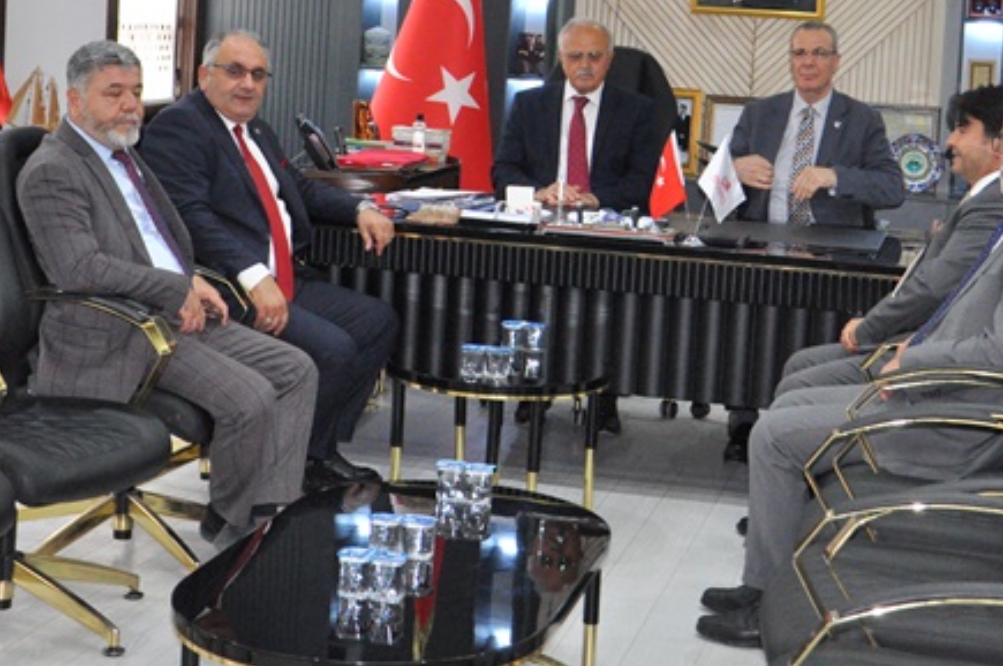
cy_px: 105
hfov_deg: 29.3
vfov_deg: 19.4
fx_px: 1918
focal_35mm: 69
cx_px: 544
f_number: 5
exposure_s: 1/160
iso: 2000
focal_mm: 25
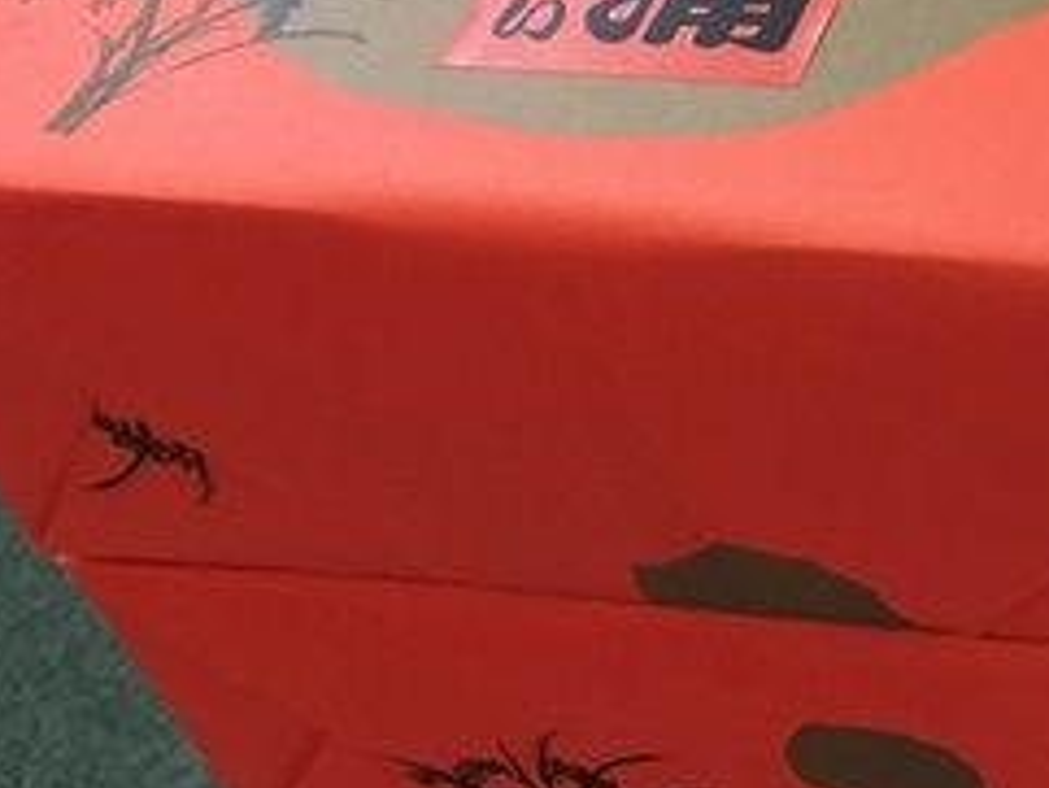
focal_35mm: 98
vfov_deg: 15.1
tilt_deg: -47.5
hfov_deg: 17.8
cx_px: 1600
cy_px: 255
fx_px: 2971
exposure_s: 1/30
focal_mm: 4.15
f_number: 2.2
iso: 160
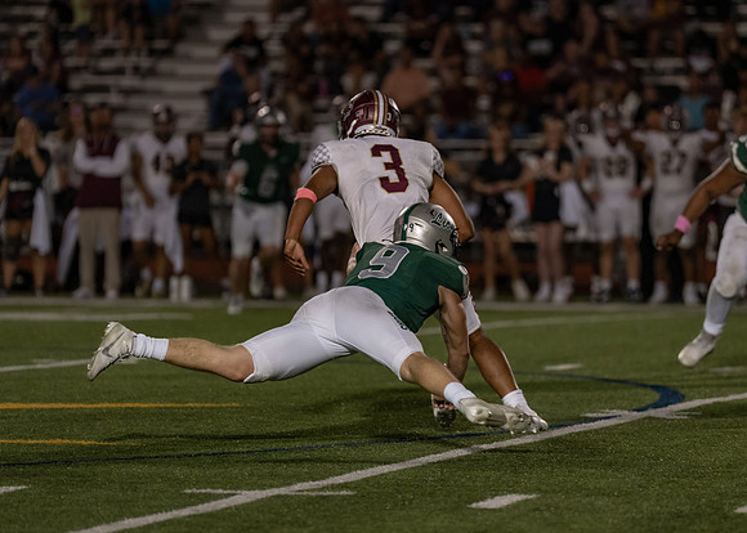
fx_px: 5994
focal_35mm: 283
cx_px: 435
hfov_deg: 7.1
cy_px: 273
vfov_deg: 5.1
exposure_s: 1/1000
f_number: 2.8
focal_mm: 200
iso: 2000
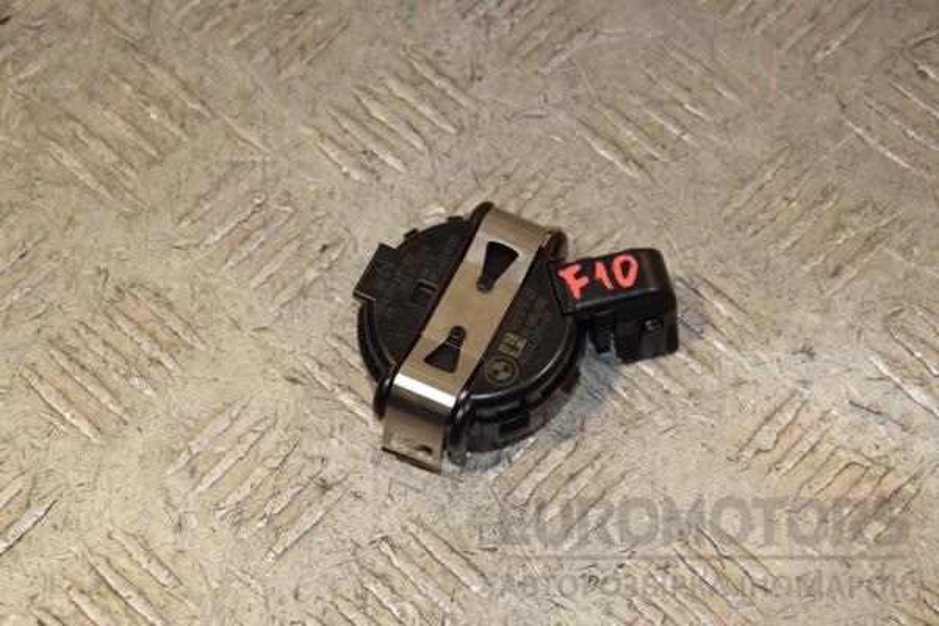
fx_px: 2739
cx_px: 470
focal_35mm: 105
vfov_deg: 13.0
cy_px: 313
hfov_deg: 19.5
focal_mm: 70
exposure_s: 1/200
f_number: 9
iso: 800
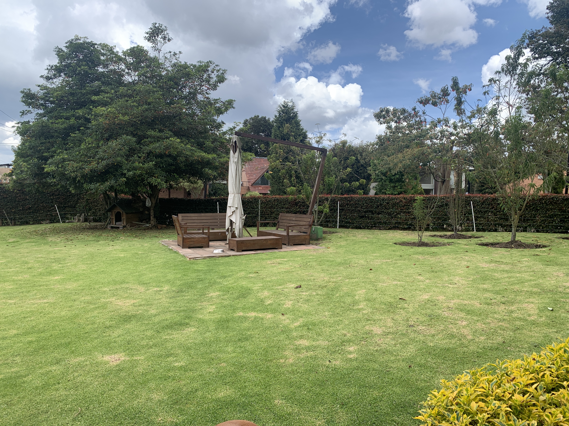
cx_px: 284
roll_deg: -0.5
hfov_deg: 67.3
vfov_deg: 53.1
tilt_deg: +2.2
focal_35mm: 26
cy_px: 213
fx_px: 427
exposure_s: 1/1111
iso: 25
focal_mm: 4.25
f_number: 1.8
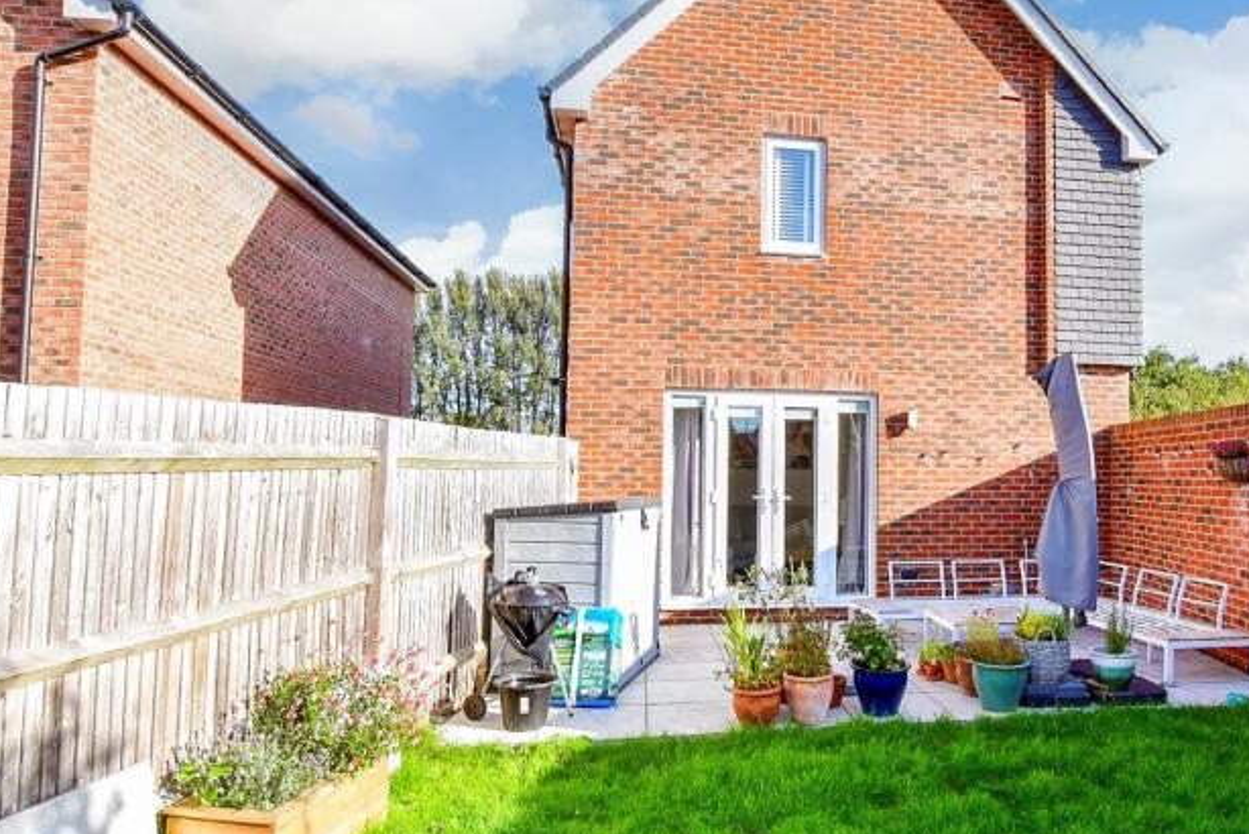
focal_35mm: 25
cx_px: 836
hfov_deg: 69.4
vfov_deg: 51.3
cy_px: 432
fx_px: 868
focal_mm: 10
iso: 400
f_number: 8
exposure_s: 1/250
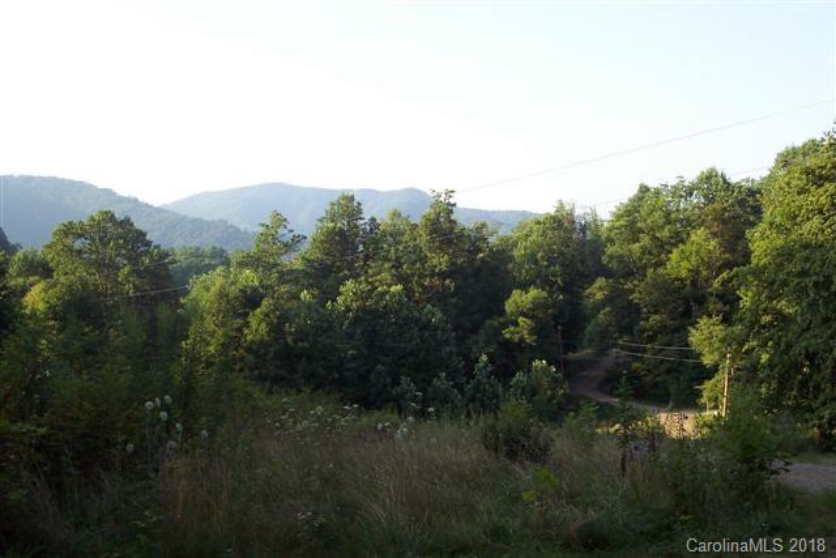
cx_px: 418
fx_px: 883
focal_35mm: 38
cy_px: 279
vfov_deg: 35.1
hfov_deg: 50.7
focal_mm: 8
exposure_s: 1/125
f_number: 4.8
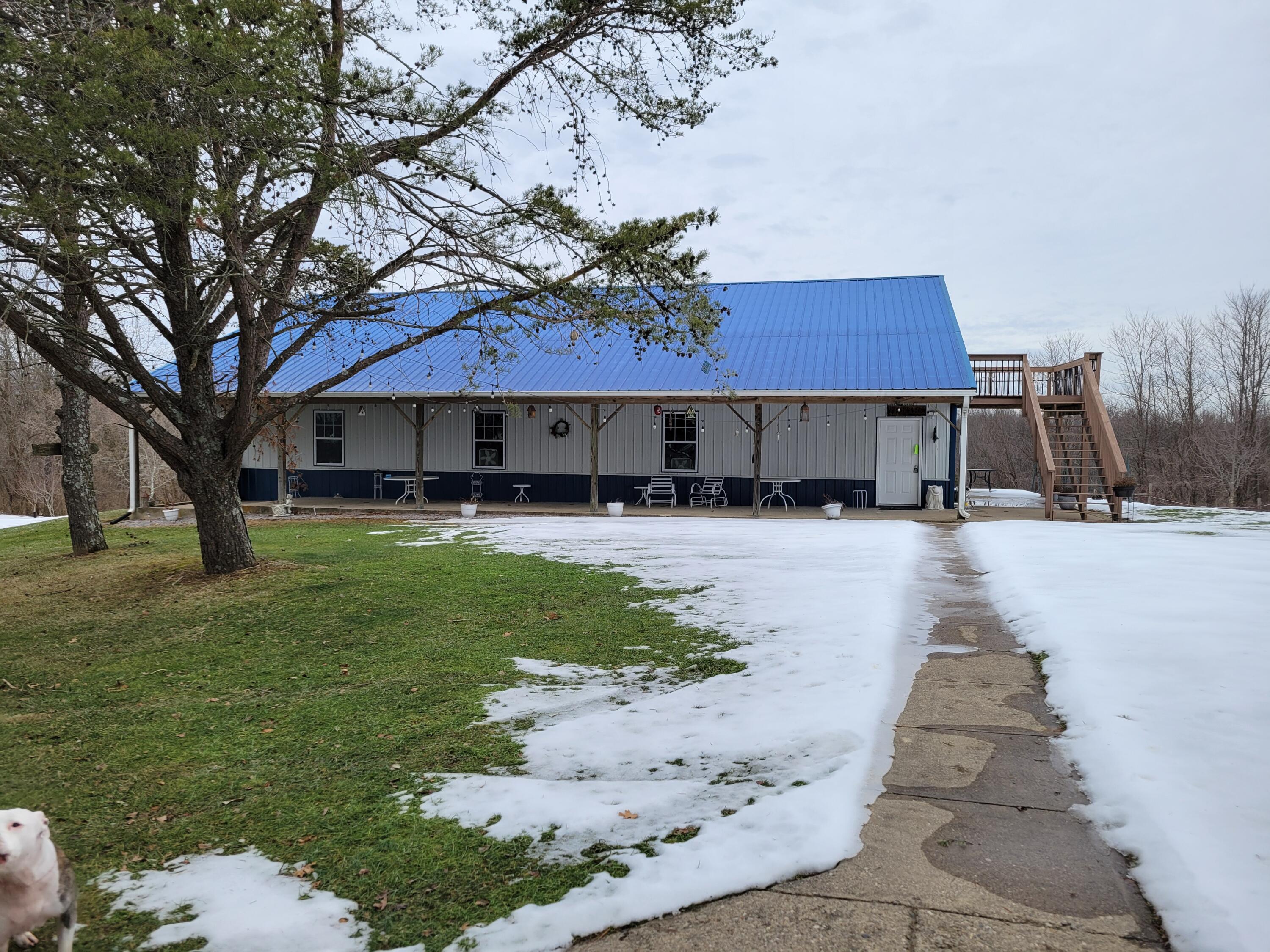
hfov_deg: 67.3
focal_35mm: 26
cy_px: 476
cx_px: 635
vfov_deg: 53.1
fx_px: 954
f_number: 1.8
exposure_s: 1/1453
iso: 40
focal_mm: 5.4
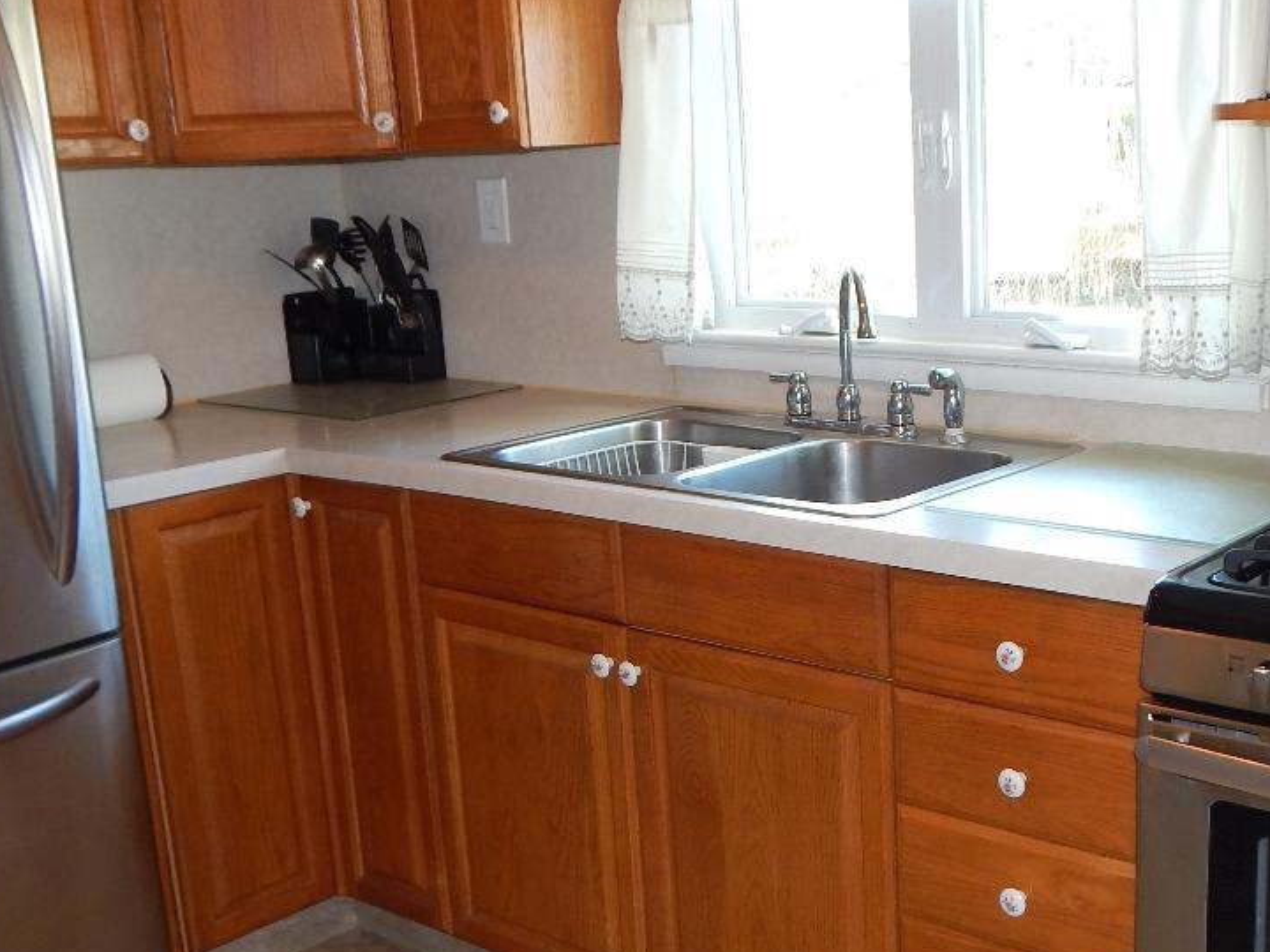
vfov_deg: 32.8
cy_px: 575
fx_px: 1614
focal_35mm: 44
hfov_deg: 42.5
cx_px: 824
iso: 140
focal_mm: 4
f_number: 3
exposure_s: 1/30
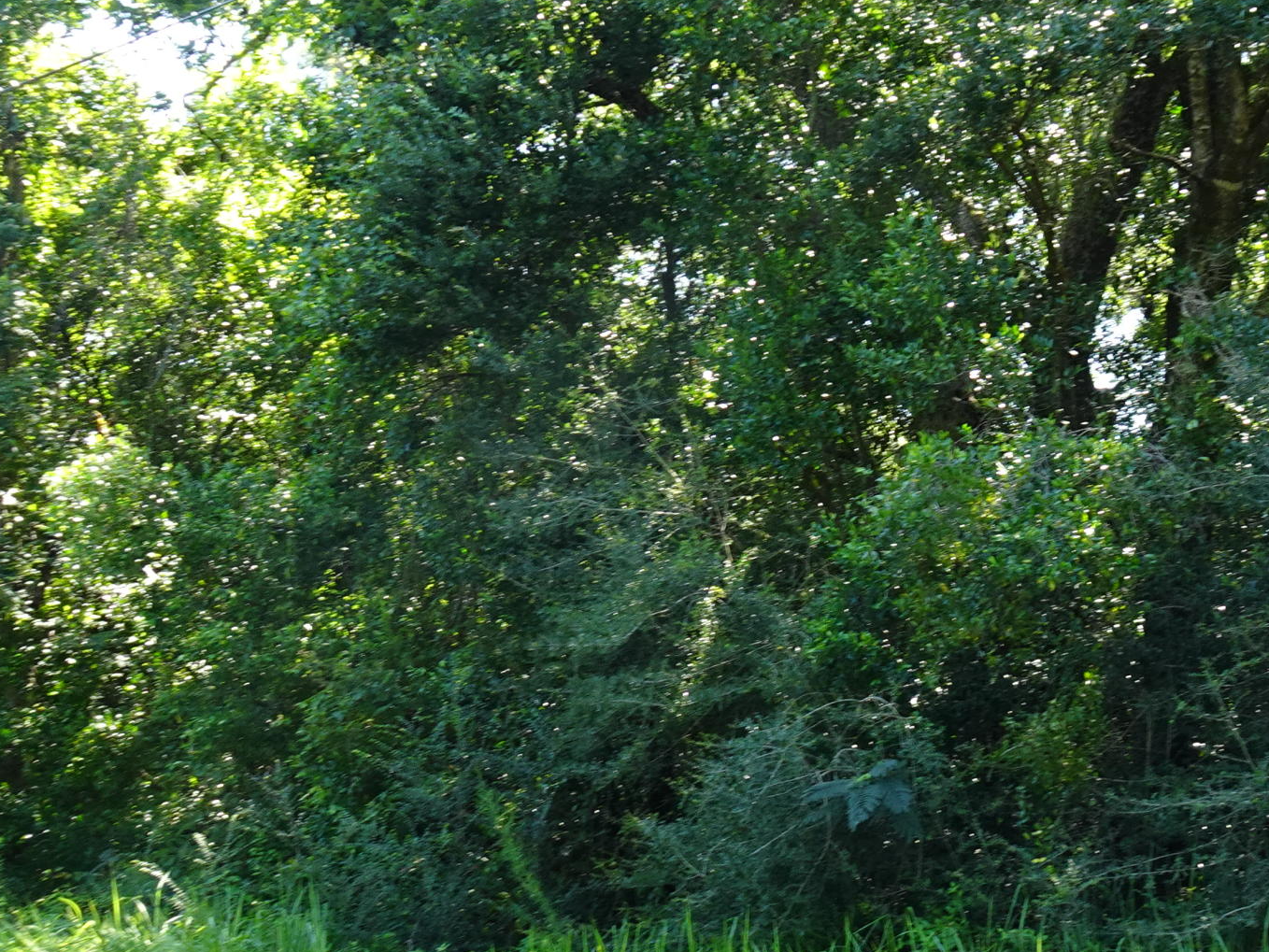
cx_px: 863
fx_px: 1943
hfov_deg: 35.7
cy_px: 559
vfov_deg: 27.5
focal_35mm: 53
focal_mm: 4.25
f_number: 3.5
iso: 80
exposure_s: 1/50
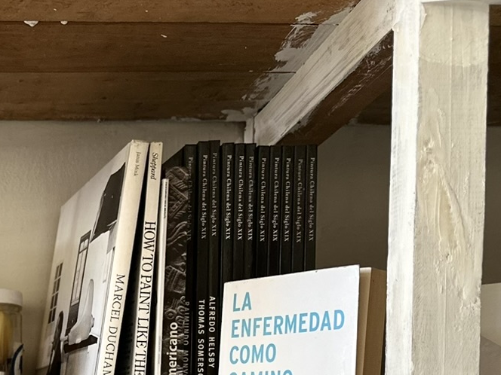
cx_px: -80
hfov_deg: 24.2
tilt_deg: -2.6
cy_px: 477
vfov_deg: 18.6
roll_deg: +1.3
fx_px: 1071
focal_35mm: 74
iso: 250
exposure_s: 1/64
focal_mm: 6.86
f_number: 1.78
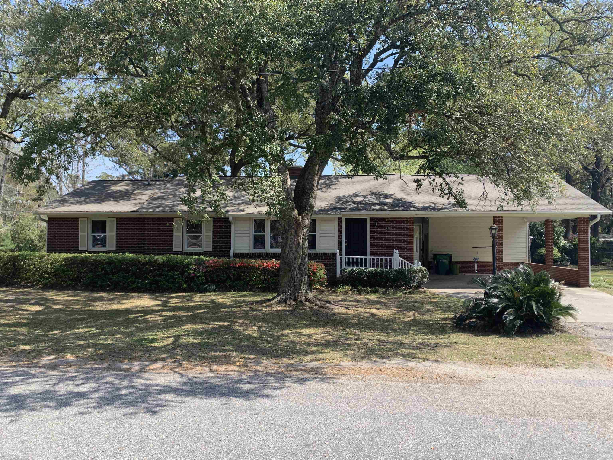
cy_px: 230
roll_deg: +0.5
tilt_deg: +1.5
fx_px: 460
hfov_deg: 67.3
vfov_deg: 53.1
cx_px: 306
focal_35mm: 26
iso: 25
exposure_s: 1/887
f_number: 1.8
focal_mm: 4.25
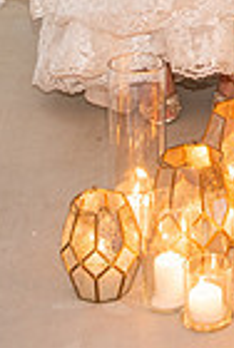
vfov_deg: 11.6
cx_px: 303
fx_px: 1620
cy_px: -207
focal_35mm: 167
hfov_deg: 8.2
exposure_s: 1/80
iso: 640
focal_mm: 29
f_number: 2.8
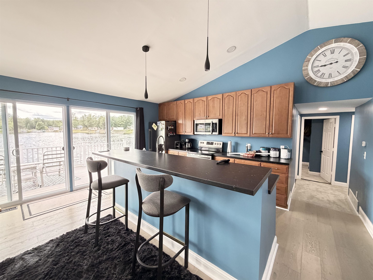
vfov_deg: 85.7
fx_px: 151
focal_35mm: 14
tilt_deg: -2.4
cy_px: 140
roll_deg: -0.4
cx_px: 186
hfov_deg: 102.1
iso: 500
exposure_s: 1/60
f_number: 2.2
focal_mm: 2.22
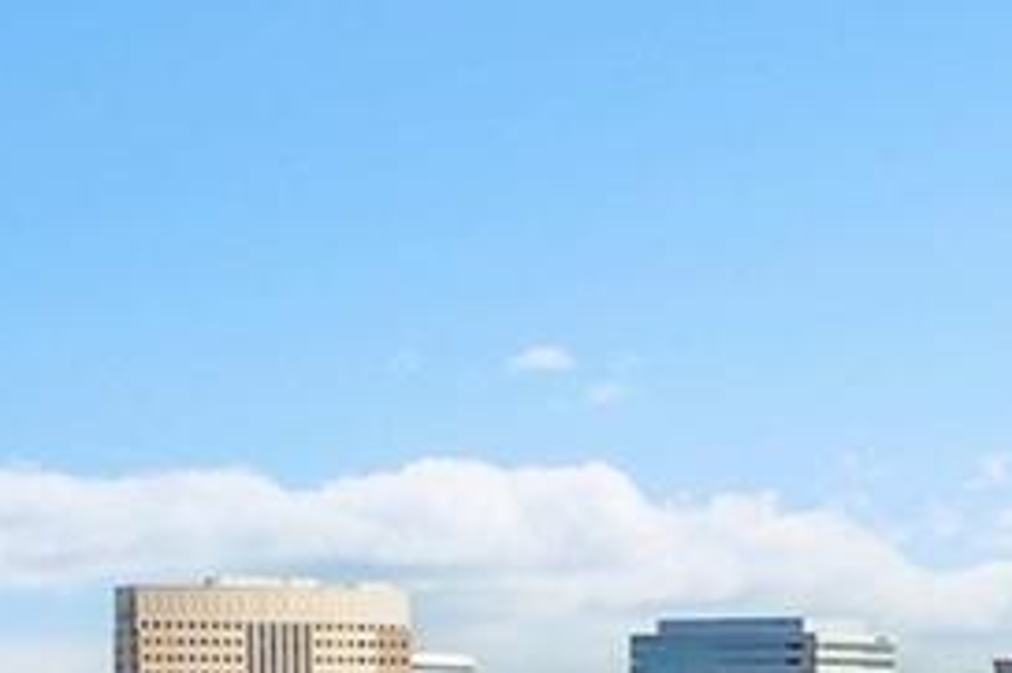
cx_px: 696
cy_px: 1893
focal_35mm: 165
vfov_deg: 7.5
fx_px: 4635
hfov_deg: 12.4
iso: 100
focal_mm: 10.26
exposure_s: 1/400
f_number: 5.6
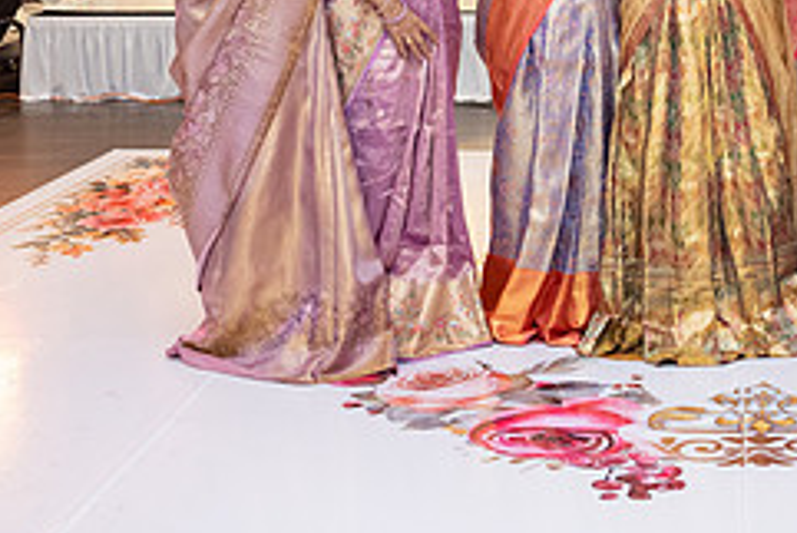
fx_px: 1661
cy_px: -31
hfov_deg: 26.3
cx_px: 685
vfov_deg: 17.7
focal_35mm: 75
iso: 1250
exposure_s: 1/160
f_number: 4
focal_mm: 31
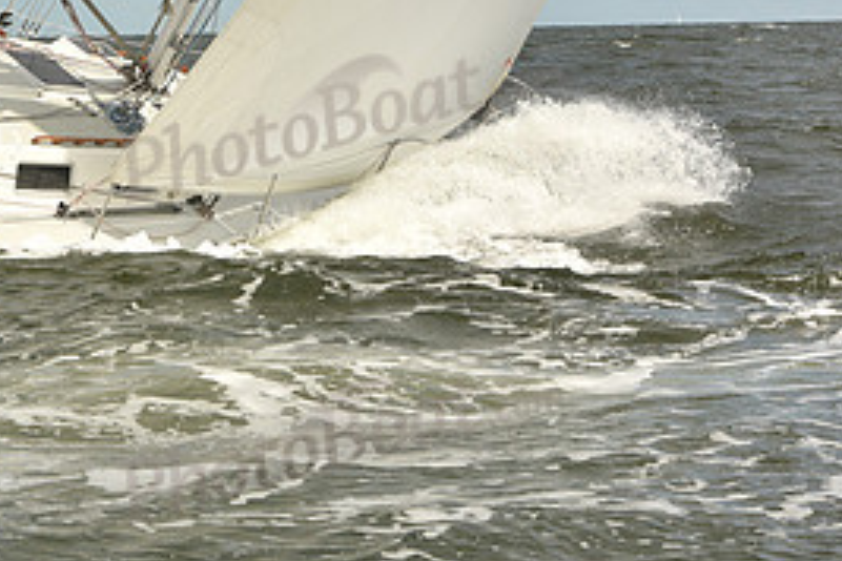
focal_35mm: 152
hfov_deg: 13.3
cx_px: -41
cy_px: 2
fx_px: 3555
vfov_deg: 9.0
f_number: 10
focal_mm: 70
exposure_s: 1/800
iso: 250
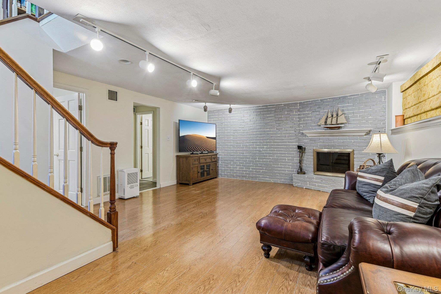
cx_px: 220
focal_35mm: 17
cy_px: 147
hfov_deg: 93.3
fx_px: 208
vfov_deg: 70.4
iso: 250
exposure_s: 1/2.5
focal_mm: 17
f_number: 9
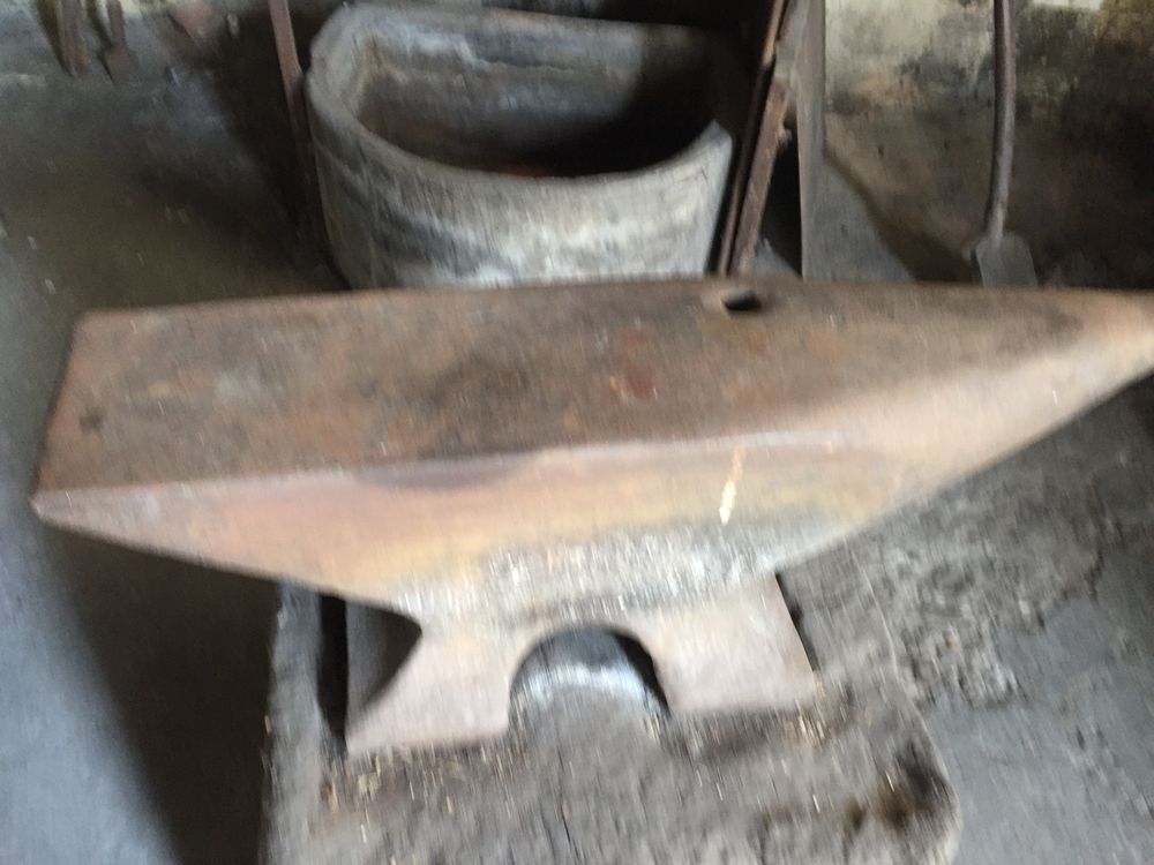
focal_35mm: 29
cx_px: 577
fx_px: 967
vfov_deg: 48.2
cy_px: 432
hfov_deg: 61.7
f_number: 2.2
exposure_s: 1/33
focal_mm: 4.15
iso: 250
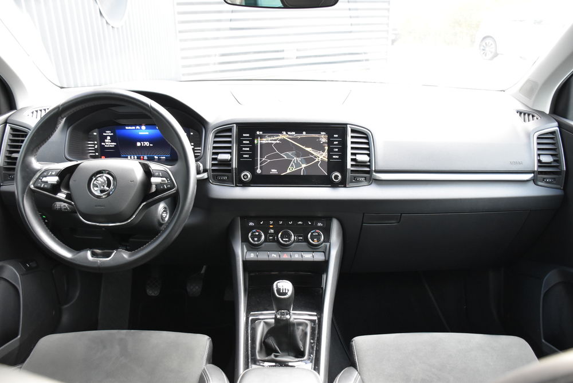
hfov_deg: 61.9
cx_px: 286
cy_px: 192
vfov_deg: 43.6
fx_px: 478
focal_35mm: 30
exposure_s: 1/60
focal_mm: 20
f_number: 3.5
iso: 1800
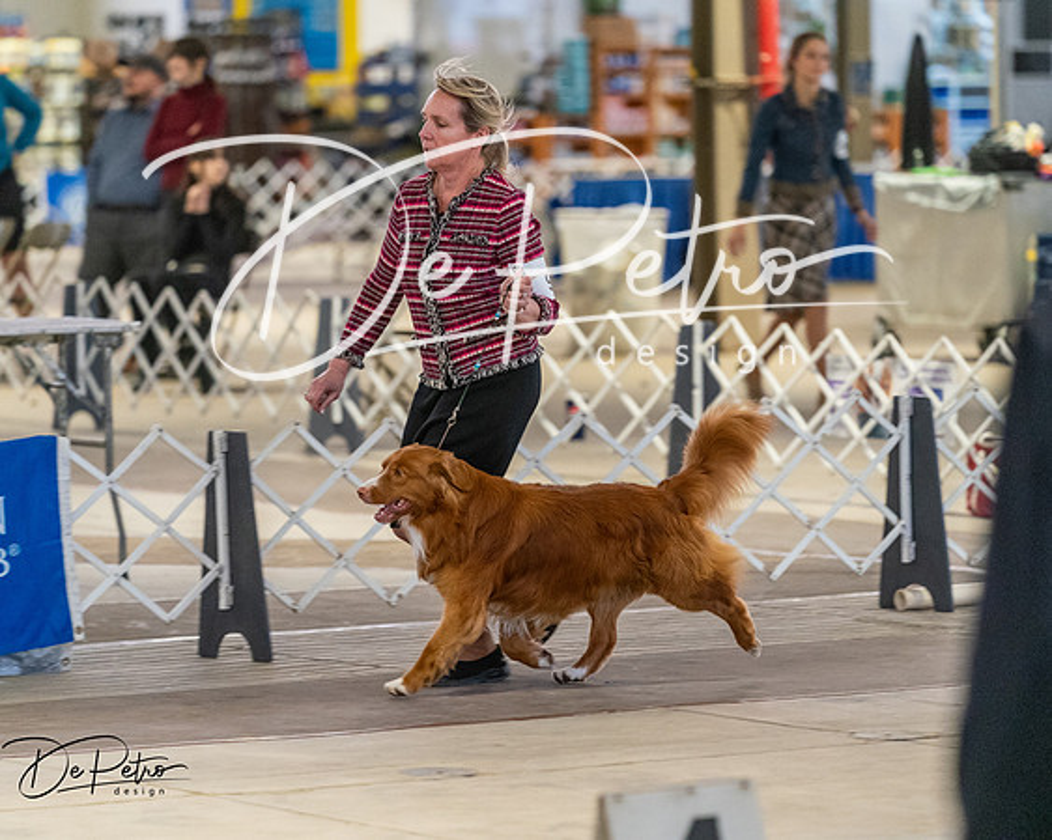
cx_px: 526
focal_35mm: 220
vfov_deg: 7.0
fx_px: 6835
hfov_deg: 8.8
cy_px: 420
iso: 6400
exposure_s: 1/250
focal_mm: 195
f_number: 3.5
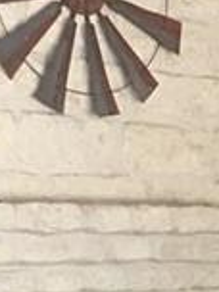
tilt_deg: -2.8
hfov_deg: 9.6
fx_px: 1240
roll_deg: +0.1
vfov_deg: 13.2
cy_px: 315
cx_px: 378
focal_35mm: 147
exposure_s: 1/15
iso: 100
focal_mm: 4.15
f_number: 2.2
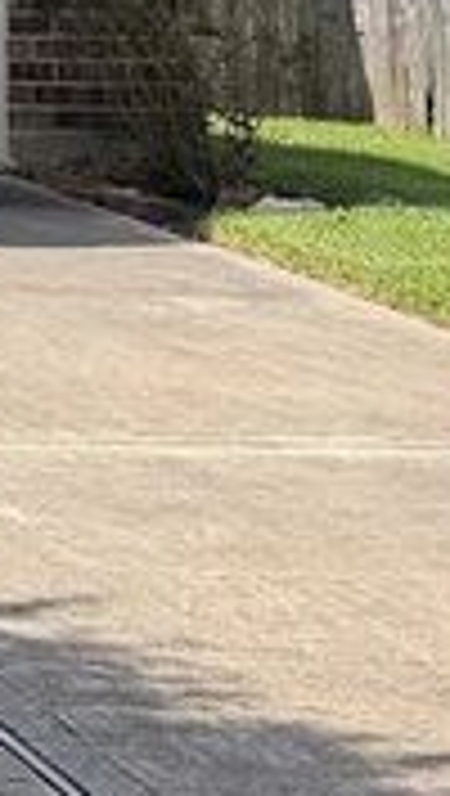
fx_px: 3192
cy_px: -472
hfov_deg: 6.6
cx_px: -1292
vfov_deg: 13.3
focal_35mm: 151
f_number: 1.78
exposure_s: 1/2703
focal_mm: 6.76
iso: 100
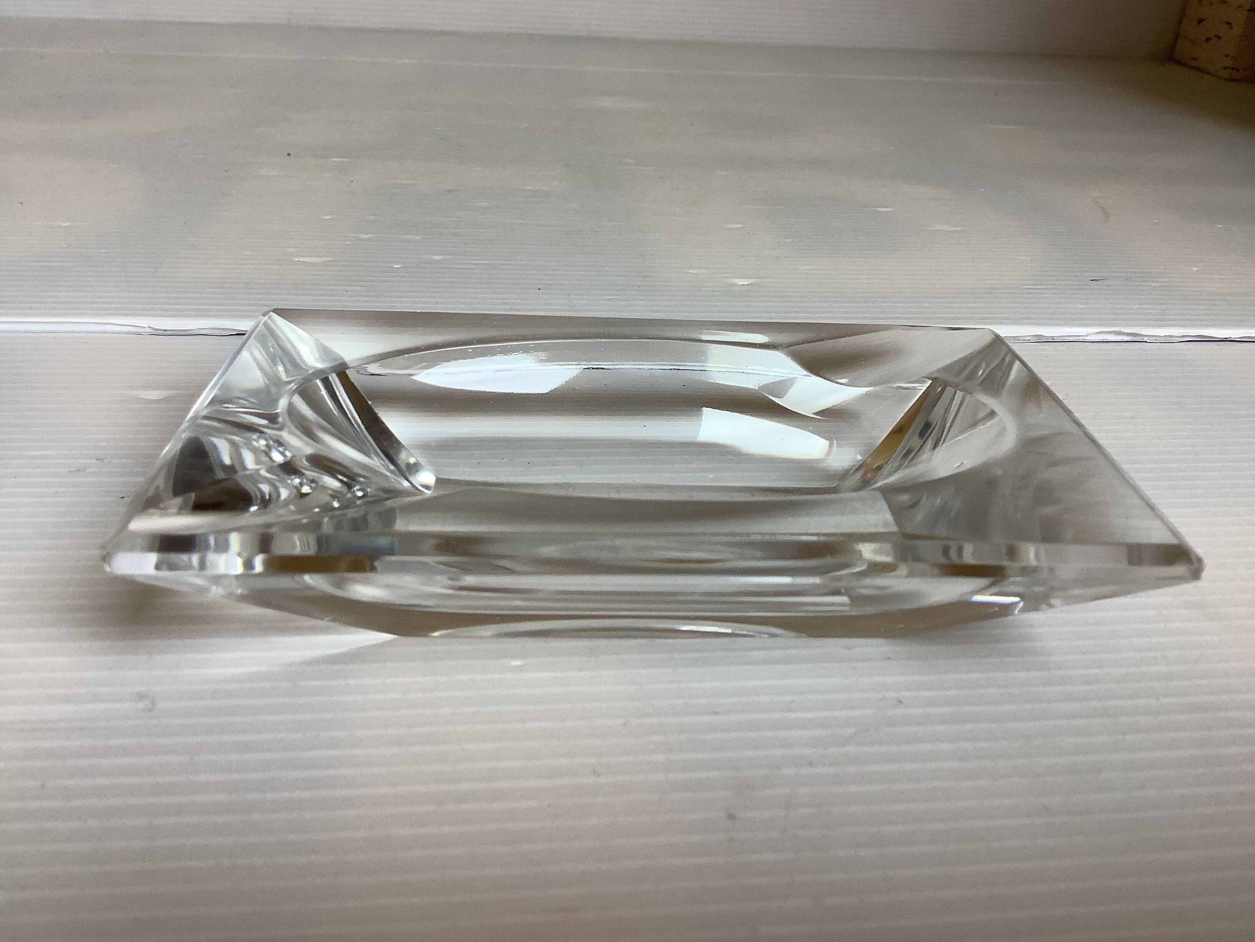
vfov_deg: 45.4
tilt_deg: -27.1
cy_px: 471
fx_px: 1124
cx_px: 628
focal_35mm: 31
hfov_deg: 58.4
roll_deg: -2.4
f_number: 2.4
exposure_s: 1/100
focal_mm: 3.3
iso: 40
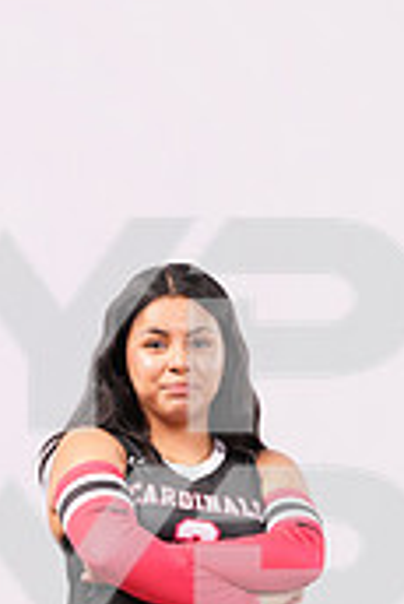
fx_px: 3074
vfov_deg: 11.1
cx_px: 155
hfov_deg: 7.5
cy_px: 576
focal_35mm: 183
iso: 200
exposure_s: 1/200
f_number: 5.6
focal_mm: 70
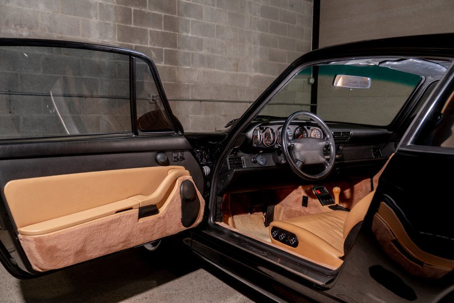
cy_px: 152
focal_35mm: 33
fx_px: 416
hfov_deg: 57.2
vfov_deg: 40.0
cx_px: 227
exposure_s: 1/80
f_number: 3.5
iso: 160
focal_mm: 33
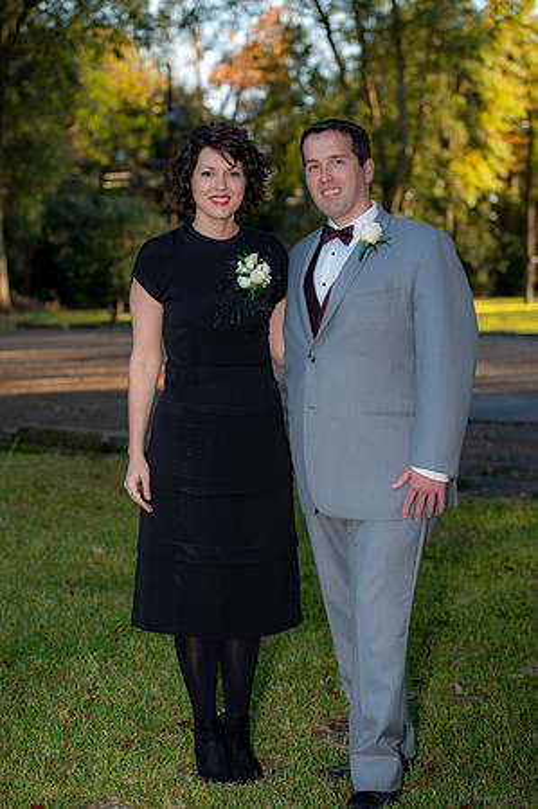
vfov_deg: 28.9
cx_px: 269
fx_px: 1573
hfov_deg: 19.4
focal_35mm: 70
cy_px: 404
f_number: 3.5
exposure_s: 1/250
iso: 200
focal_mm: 70
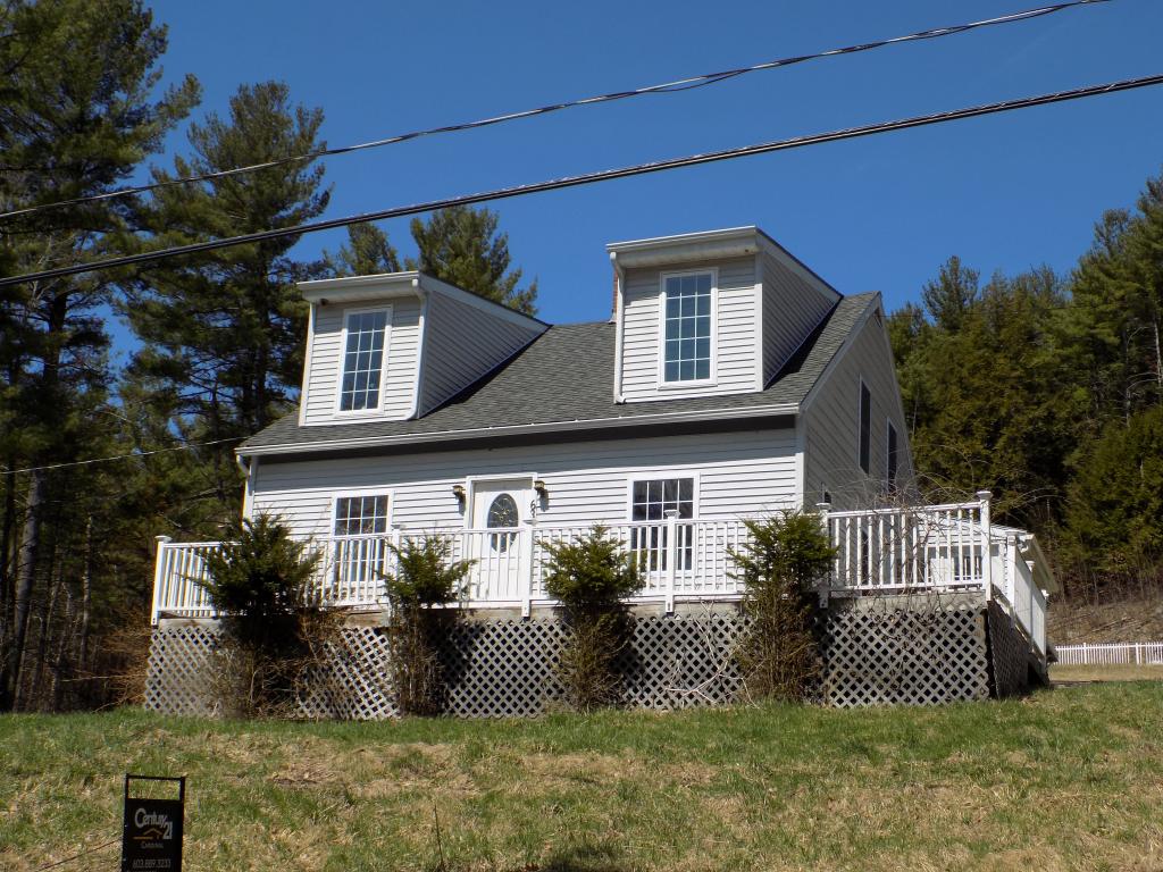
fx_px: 1545
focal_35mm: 46
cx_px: 582
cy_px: 436
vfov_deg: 31.5
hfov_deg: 41.2
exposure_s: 1/1000
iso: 80
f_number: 3.7
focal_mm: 8.1
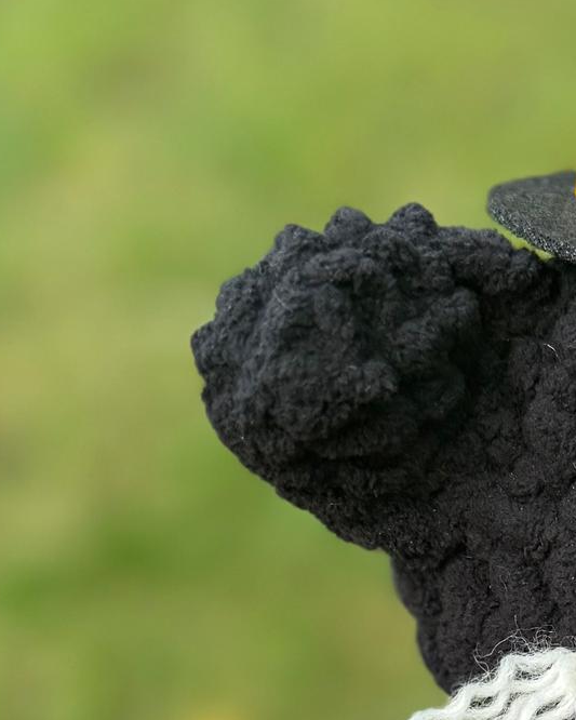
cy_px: 774
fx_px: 1917
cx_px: 820
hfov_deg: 15.9
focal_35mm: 90
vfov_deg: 20.4
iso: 100
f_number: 1.78
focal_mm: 6.76
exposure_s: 1/121
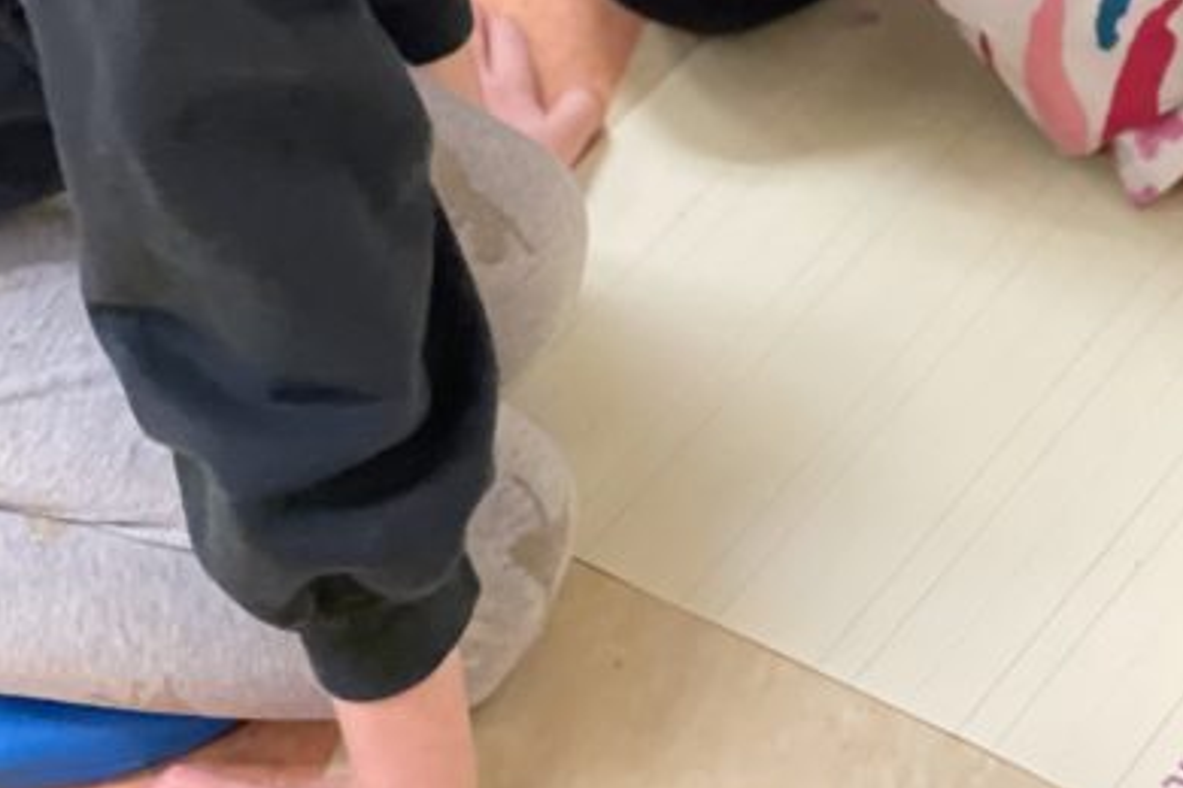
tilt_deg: -34.7
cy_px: -297
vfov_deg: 9.5
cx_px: 916
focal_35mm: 142
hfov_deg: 14.4
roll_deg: +2.3
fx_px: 4666
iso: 160
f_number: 2
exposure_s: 1/40
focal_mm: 6
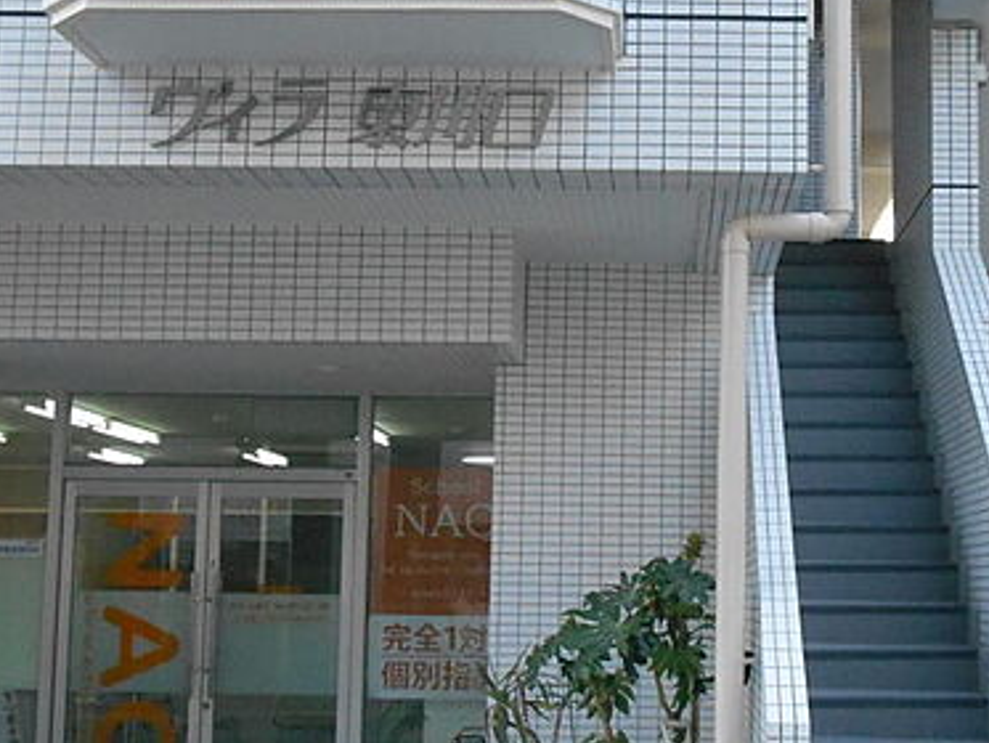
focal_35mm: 60
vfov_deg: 24.4
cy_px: 390
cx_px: 658
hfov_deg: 31.9
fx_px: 1715
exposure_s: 1/80
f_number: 11.8
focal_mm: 6.3
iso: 800
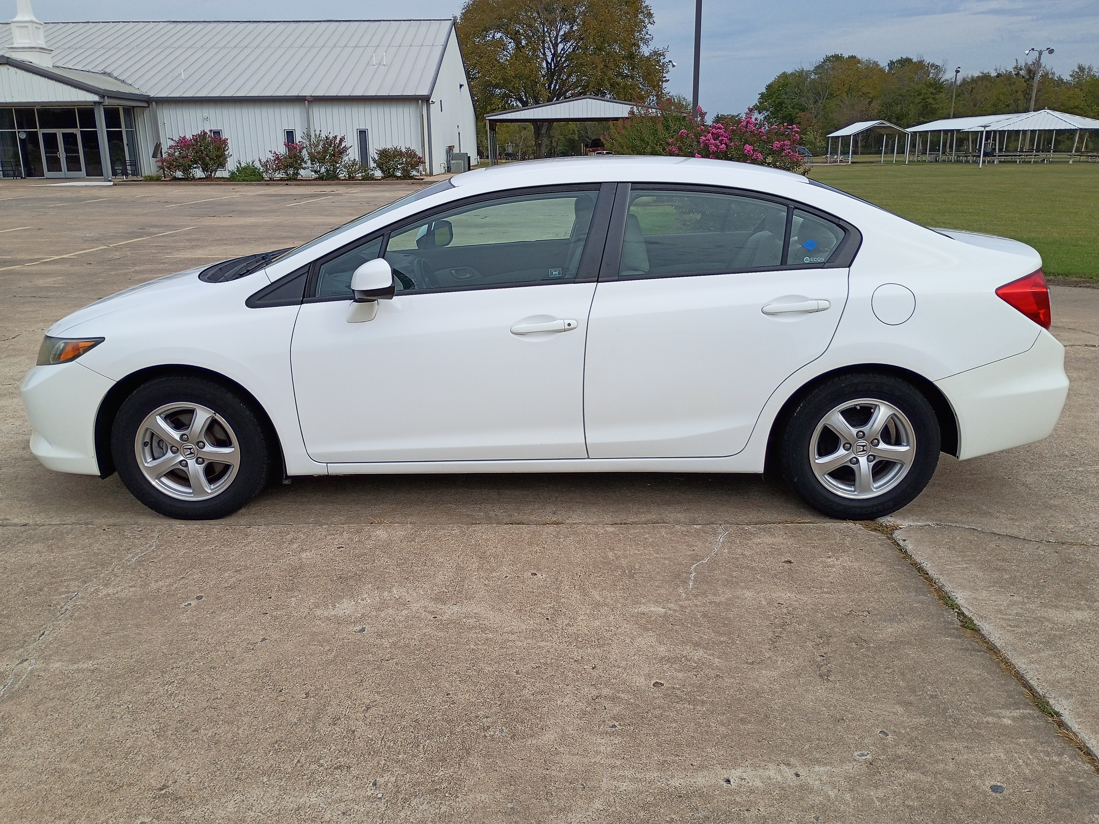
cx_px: 550
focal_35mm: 29
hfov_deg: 61.7
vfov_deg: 48.2
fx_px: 921
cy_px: 412
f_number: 1.8
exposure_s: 1/1142
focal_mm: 4.27
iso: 100
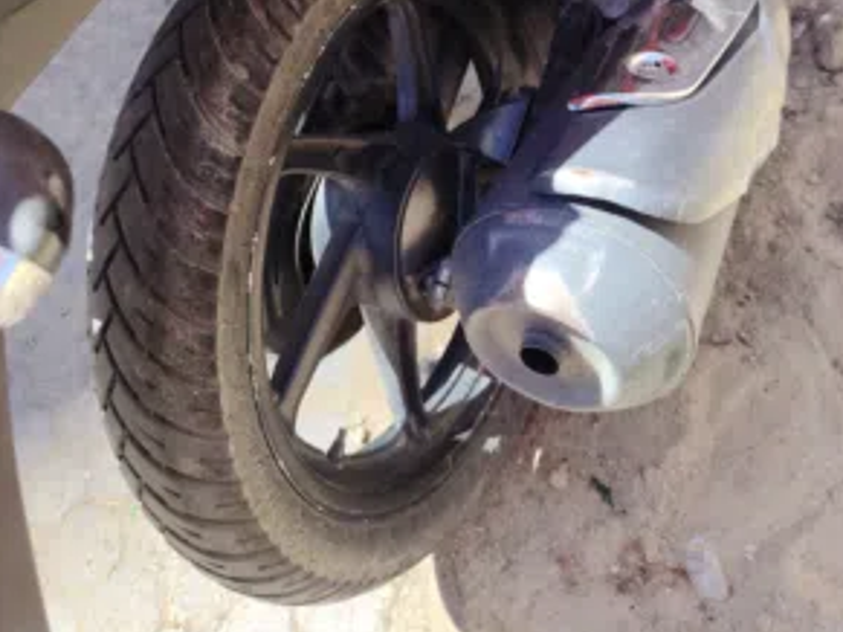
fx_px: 803
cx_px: 426
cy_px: 110
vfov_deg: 40.8
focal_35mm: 33
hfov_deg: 55.4
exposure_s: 1/377
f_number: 1.75
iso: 100
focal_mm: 5.25
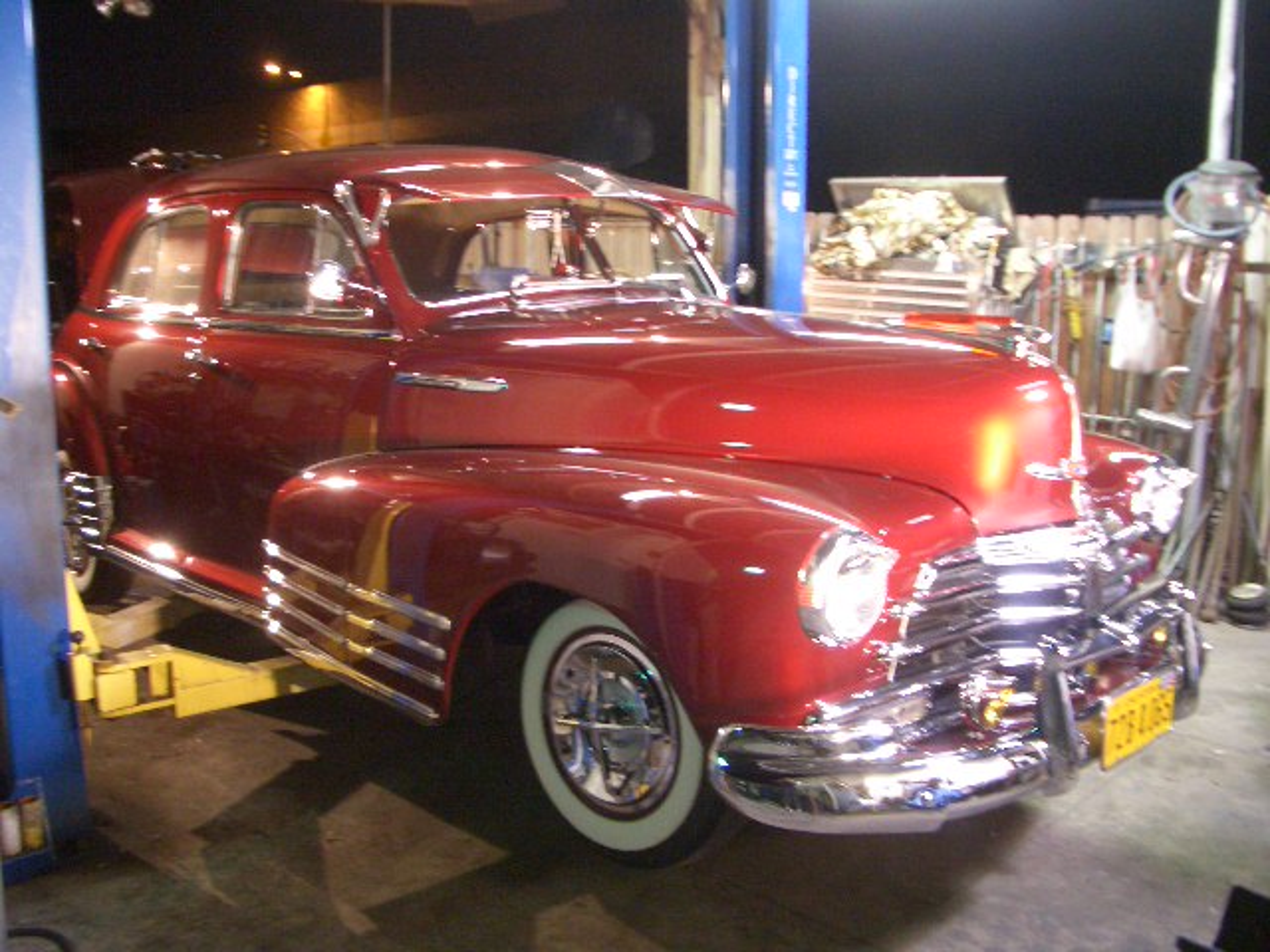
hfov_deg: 52.6
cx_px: 635
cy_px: 476
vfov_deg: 40.7
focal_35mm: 35
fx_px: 1284
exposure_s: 1/10
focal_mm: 5.8
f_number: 2.6
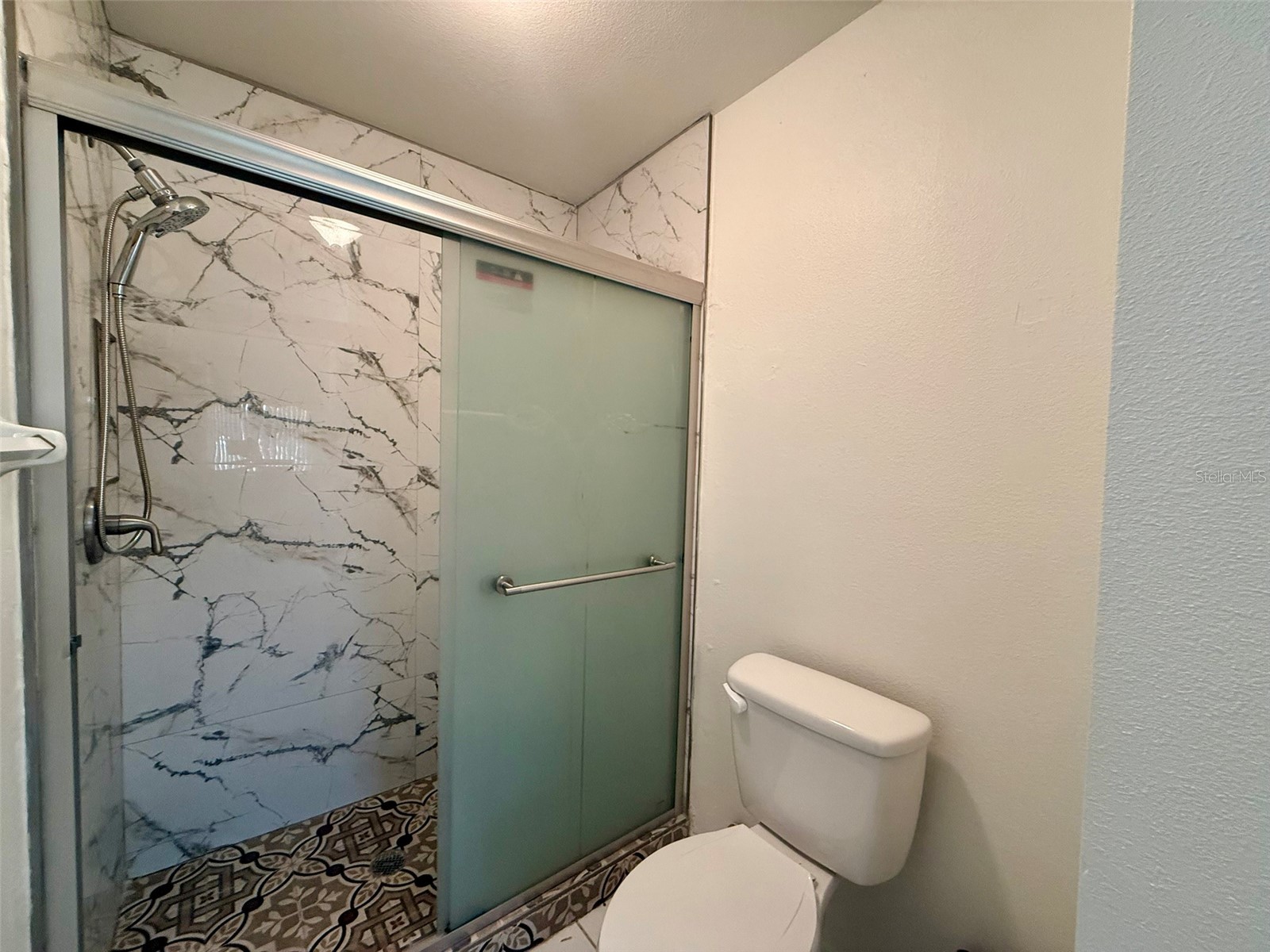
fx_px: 514
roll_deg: -1.8
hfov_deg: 102.1
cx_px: 635
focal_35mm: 14
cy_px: 476
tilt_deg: -1.8
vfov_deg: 85.7
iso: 320
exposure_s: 1/120
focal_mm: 2.22
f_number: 2.2
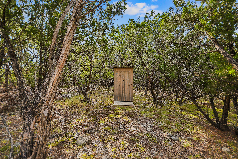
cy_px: 80
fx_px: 109
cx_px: 119
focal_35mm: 16
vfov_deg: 72.1
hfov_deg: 95.0
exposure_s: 1/25
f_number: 5.6
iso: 125
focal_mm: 11
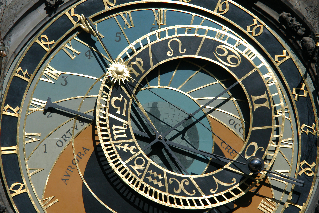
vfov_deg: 3.8
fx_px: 3190
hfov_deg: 5.7
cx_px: 160
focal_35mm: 360
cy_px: 106
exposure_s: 1/1500
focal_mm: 240
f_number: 5.3
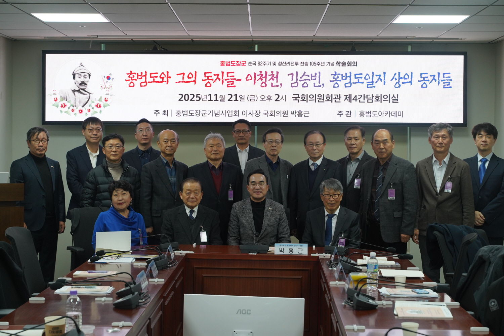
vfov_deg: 18.2
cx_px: 252
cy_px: 168
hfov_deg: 27.0
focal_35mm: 75
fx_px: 1050
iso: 1600
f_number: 7.1
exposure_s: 1/160
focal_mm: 75
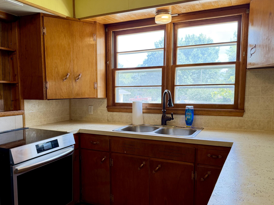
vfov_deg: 44.0
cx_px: 114
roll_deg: +1.3
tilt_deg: -6.2
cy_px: 118
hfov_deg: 56.5
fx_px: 253
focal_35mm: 32
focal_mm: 6.76
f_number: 1.78
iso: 200
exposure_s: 1/120
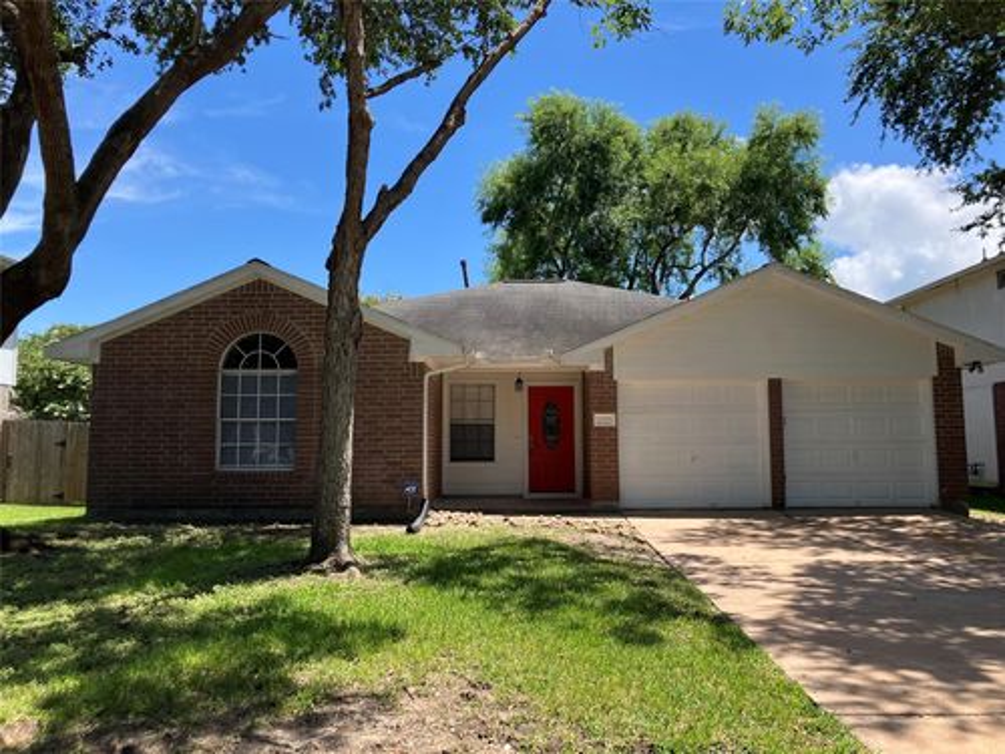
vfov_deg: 49.7
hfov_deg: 63.4
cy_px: 377
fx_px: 813
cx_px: 502
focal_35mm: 28
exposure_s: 1/1104
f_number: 1.8
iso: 32
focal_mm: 3.99
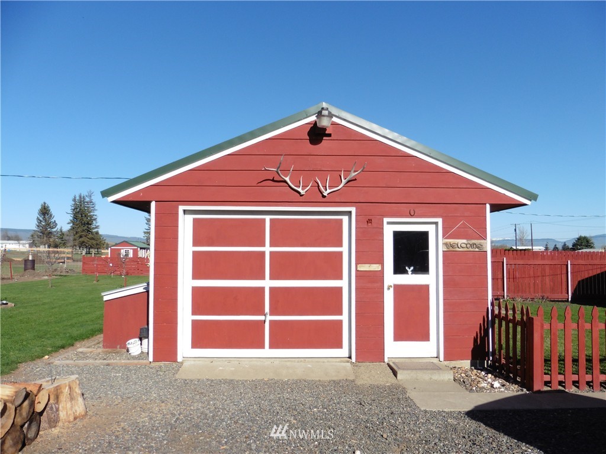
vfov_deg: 56.8
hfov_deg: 71.6
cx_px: 303
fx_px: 420
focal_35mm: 24
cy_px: 227
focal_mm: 4.3
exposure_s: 1/1250
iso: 100
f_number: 4
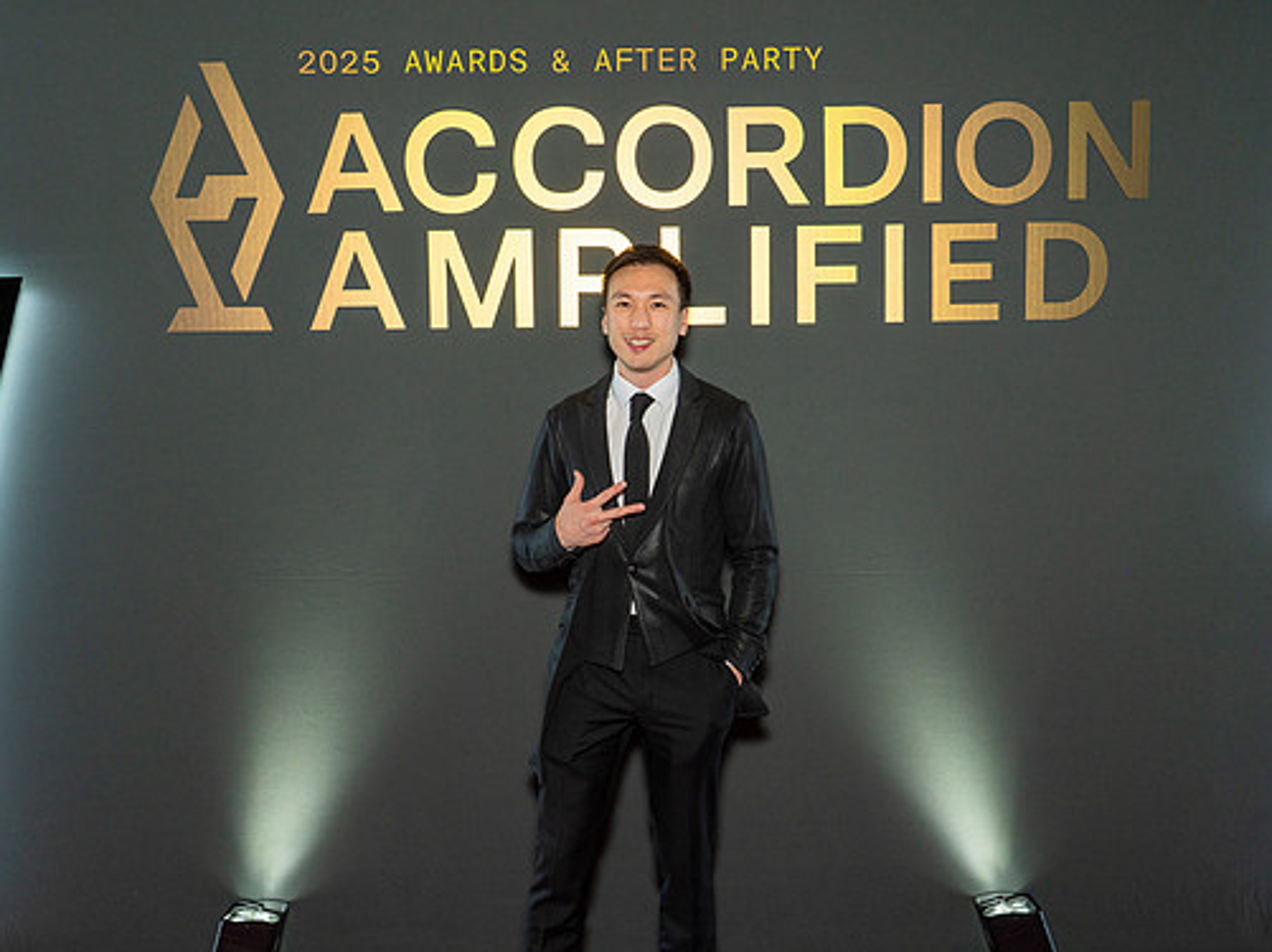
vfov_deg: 36.8
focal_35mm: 39
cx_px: 630
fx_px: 1432
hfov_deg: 47.9
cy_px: 471
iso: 1250
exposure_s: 1/125
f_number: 6.3
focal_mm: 35
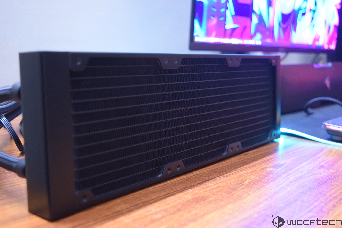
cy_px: 114
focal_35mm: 45
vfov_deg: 29.9
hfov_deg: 43.6
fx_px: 427
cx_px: 171
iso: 1600
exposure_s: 1/8
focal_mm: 30
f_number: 4.2
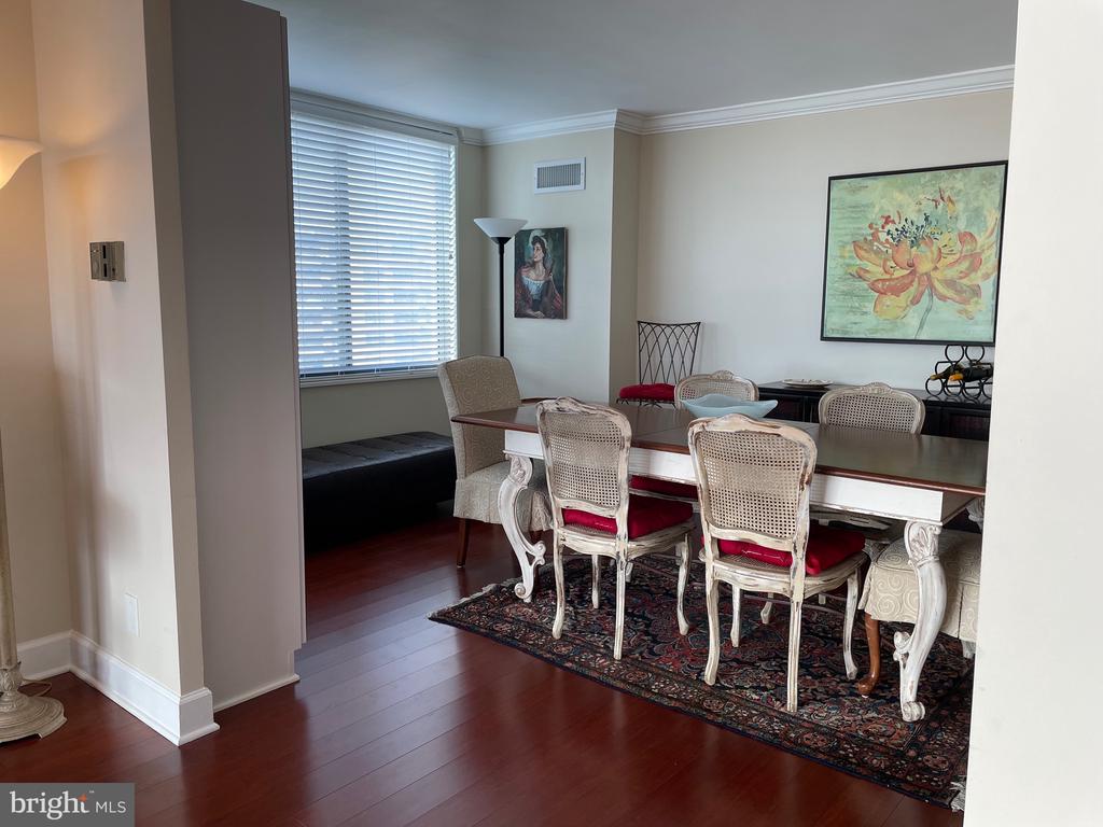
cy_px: 414
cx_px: 552
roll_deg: -0.4
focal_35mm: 26
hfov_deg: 67.3
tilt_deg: -8.6
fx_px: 828
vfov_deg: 53.1
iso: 64
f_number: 1.6
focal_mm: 4.2
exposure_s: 1/120
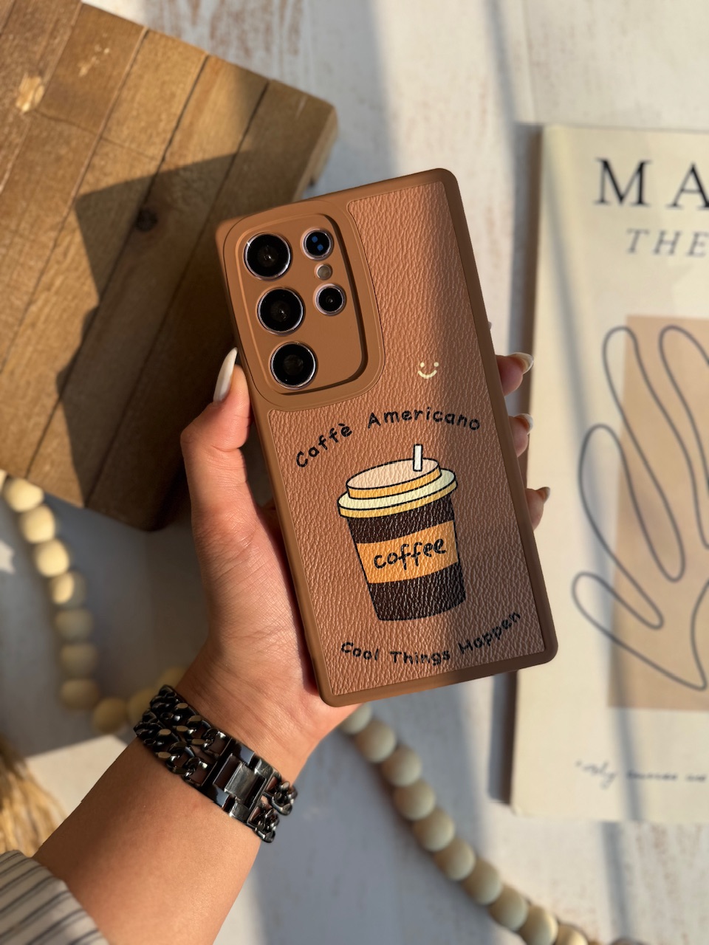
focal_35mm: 24
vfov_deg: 71.6
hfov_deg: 56.8
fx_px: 655
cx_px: 354
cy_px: 472
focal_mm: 6.76
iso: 80
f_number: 1.78
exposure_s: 1/3247
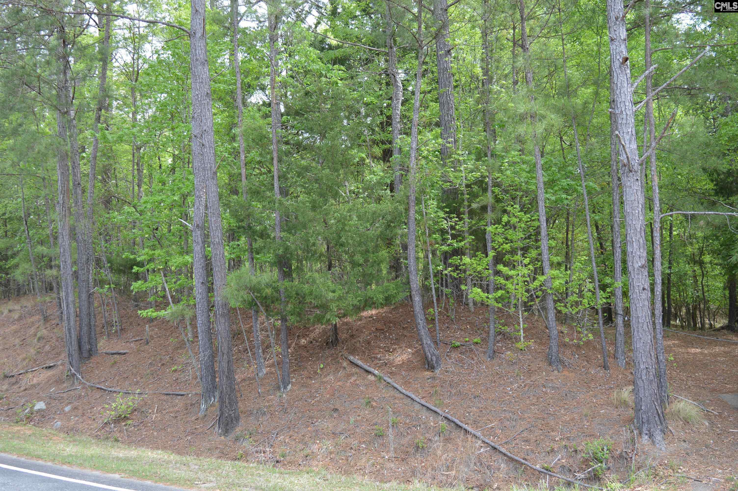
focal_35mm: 36
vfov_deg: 36.8
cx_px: 369
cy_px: 246
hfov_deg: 53.2
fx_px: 737
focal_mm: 24
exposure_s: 1/125
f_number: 5.6
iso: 140
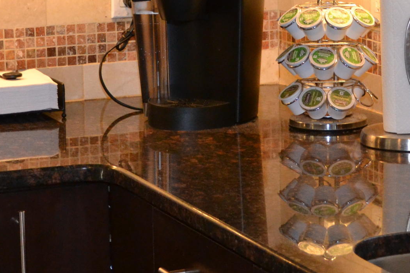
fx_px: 1560
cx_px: 176
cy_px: 9
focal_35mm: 137
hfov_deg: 15.0
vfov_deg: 9.9
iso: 1400
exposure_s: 1/60
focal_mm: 32
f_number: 4.8
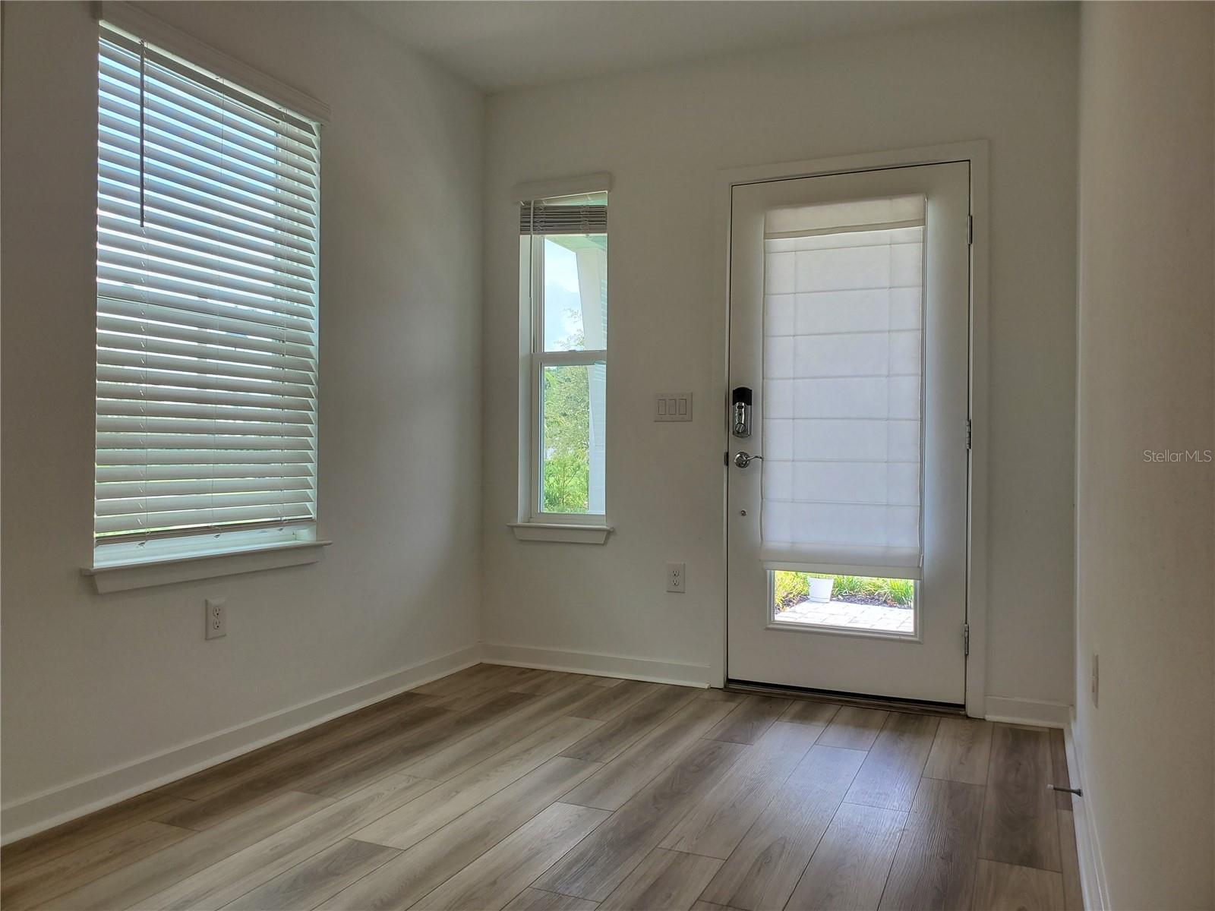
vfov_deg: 53.1
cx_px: 608
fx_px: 913
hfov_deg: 67.3
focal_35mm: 26
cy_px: 456
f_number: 2.4
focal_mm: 4.3
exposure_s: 1/156
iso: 50
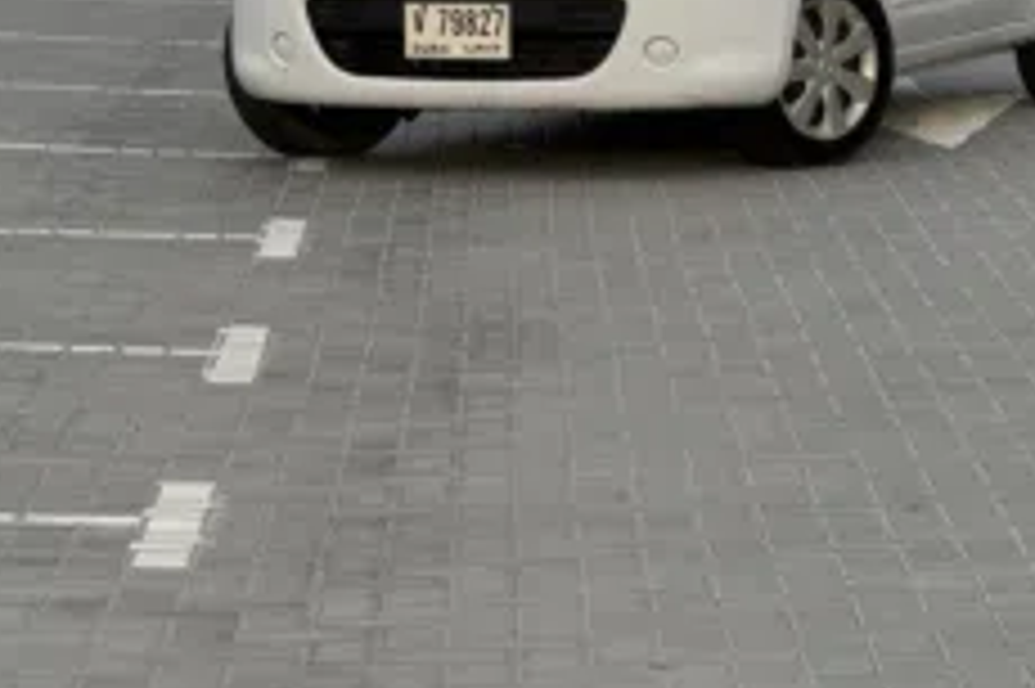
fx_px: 6234
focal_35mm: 217
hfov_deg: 9.5
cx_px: 657
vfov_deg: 6.3
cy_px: -90
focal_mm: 15.66
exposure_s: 1/467
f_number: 2.8
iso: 50
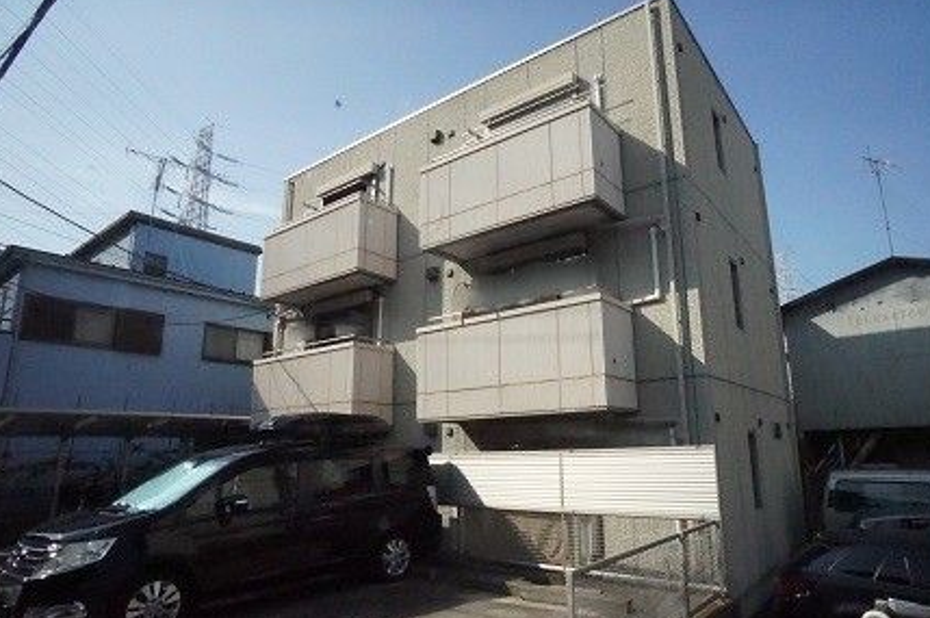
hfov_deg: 65.2
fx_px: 722
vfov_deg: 46.3
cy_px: 333
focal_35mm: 28
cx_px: 529
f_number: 22
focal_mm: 16
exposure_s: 1/4000
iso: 16000
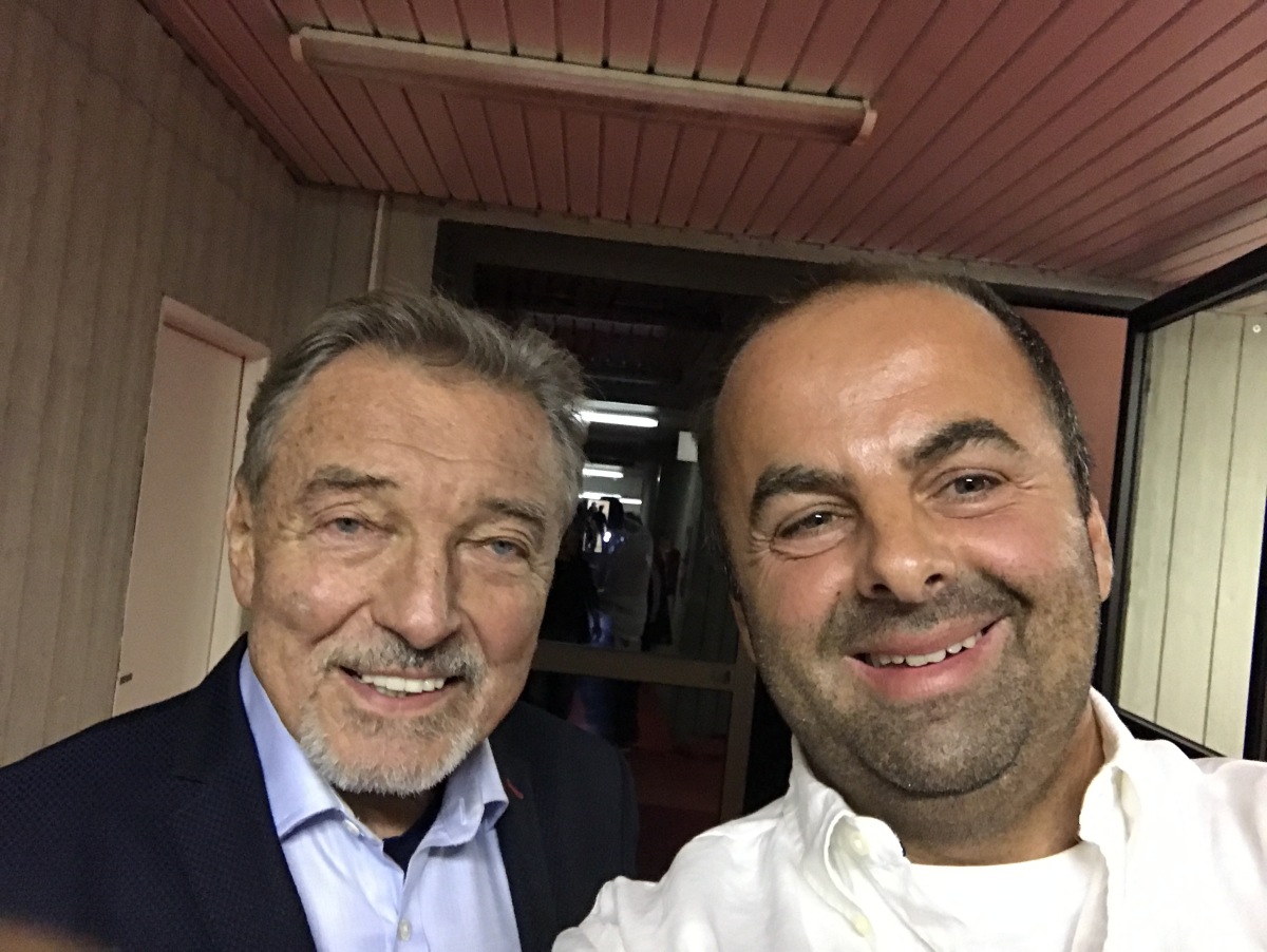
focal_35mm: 32
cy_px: 476
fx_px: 1172
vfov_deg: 44.2
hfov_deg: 56.8
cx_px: 634
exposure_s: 1/17
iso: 320
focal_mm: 2.87
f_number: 2.2
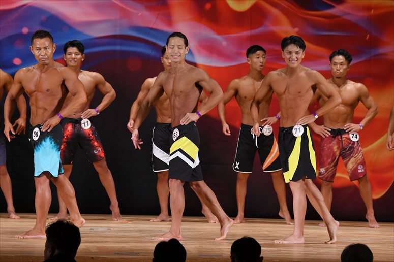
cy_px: 131
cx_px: 197
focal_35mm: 225
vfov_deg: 6.1
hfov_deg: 9.2
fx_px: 2461
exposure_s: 1/400
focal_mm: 150
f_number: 5.6
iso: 3200
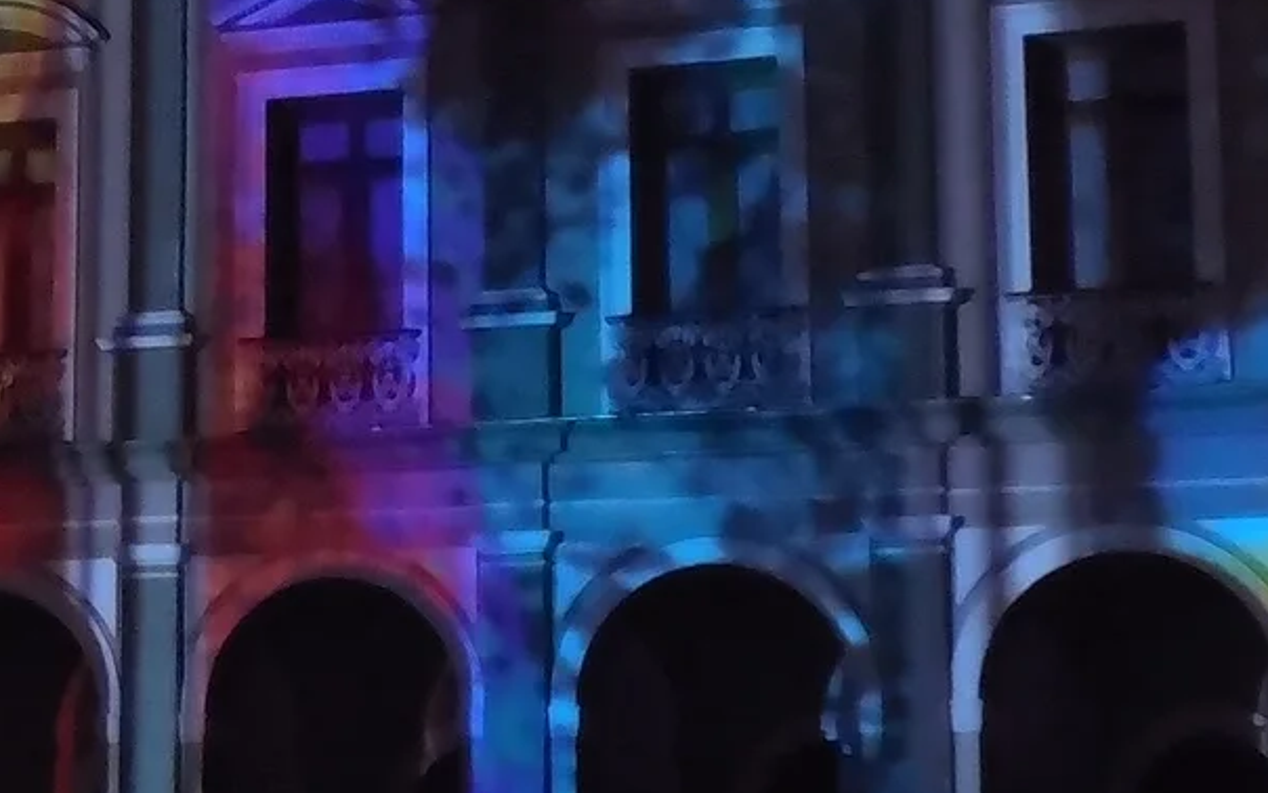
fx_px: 4425
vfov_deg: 10.2
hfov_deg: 15.5
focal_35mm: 128
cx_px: -382
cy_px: 203
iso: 800
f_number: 4.2
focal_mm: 6.8
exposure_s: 1/4
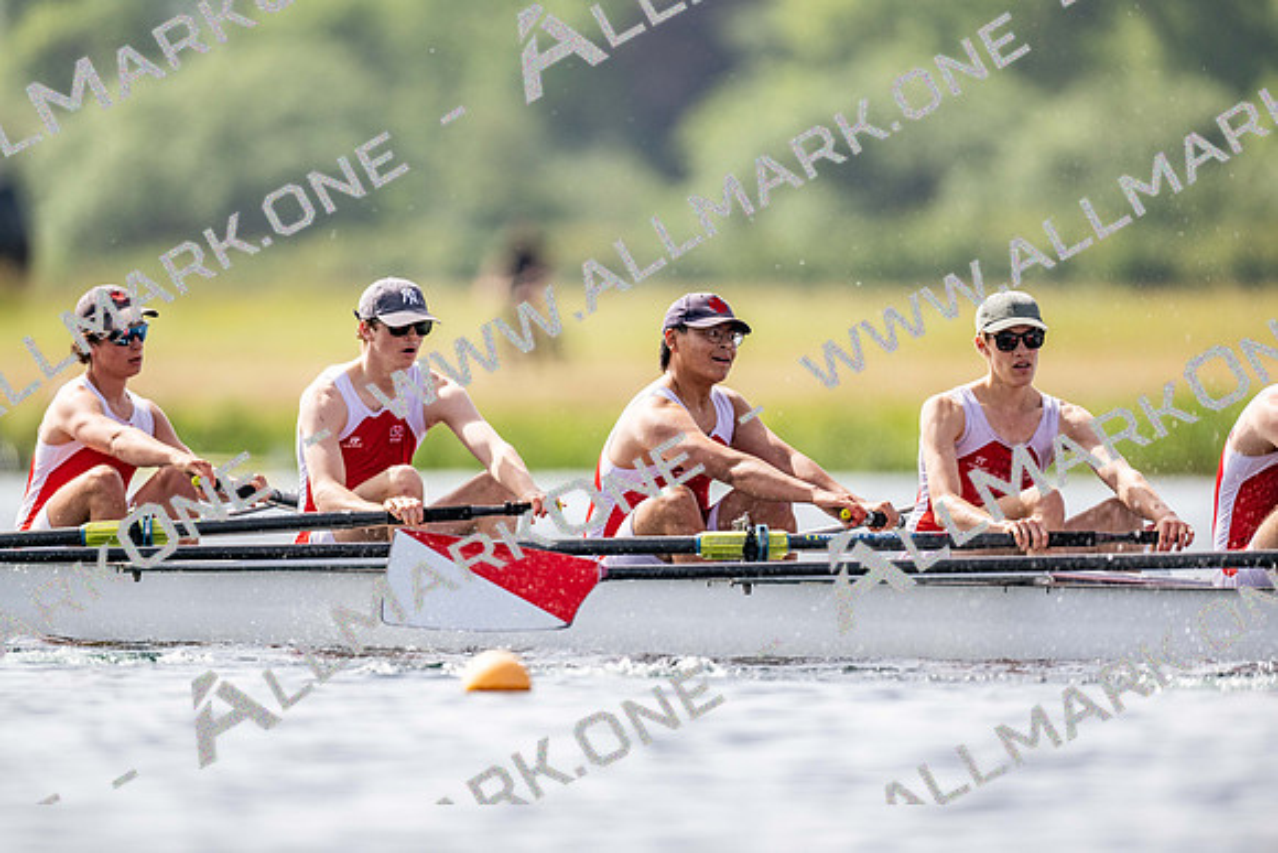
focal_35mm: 600
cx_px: 639
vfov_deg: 2.3
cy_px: 426
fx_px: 21304
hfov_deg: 3.4
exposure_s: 1/2500
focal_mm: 600
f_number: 4
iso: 200
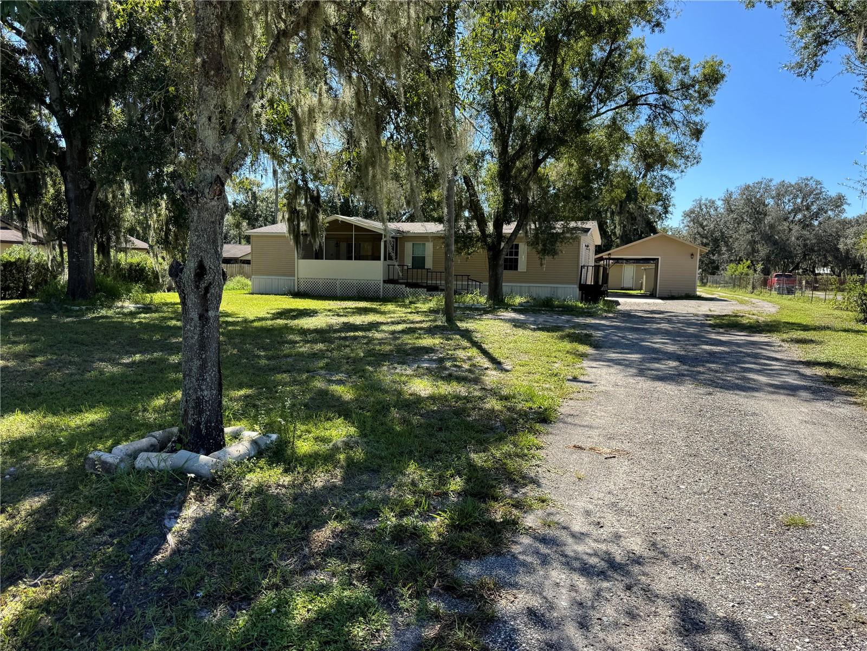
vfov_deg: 56.8
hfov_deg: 71.6
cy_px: 326
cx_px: 434
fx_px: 601
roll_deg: -2.0
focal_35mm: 24
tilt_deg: -5.6
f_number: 1.78
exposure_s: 1/1869
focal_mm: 6.76
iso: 80
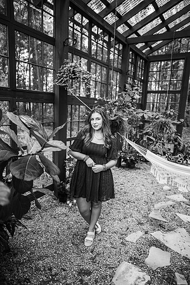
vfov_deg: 73.7
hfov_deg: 53.1
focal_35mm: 24
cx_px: 95
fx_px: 190
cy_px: 142
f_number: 2.2
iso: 400
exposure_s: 1/320
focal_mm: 24
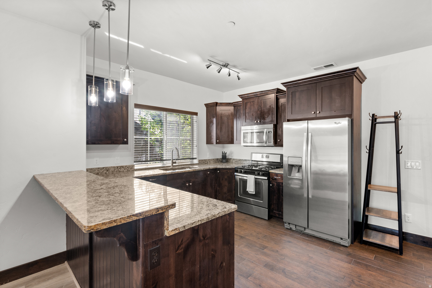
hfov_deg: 95.0
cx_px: 216
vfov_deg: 72.0
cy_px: 144
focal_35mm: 16
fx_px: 198
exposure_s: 1/5
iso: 400
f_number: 8
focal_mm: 16.5
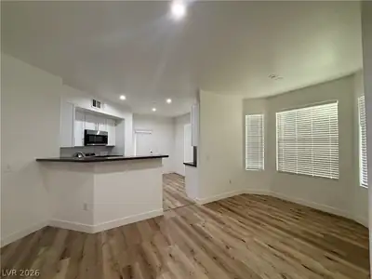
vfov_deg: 85.7
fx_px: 150
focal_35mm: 14
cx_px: 186
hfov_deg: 102.1
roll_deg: +0.8
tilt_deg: +2.8
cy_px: 140
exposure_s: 1/60
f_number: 2.2
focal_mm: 2.22
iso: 160
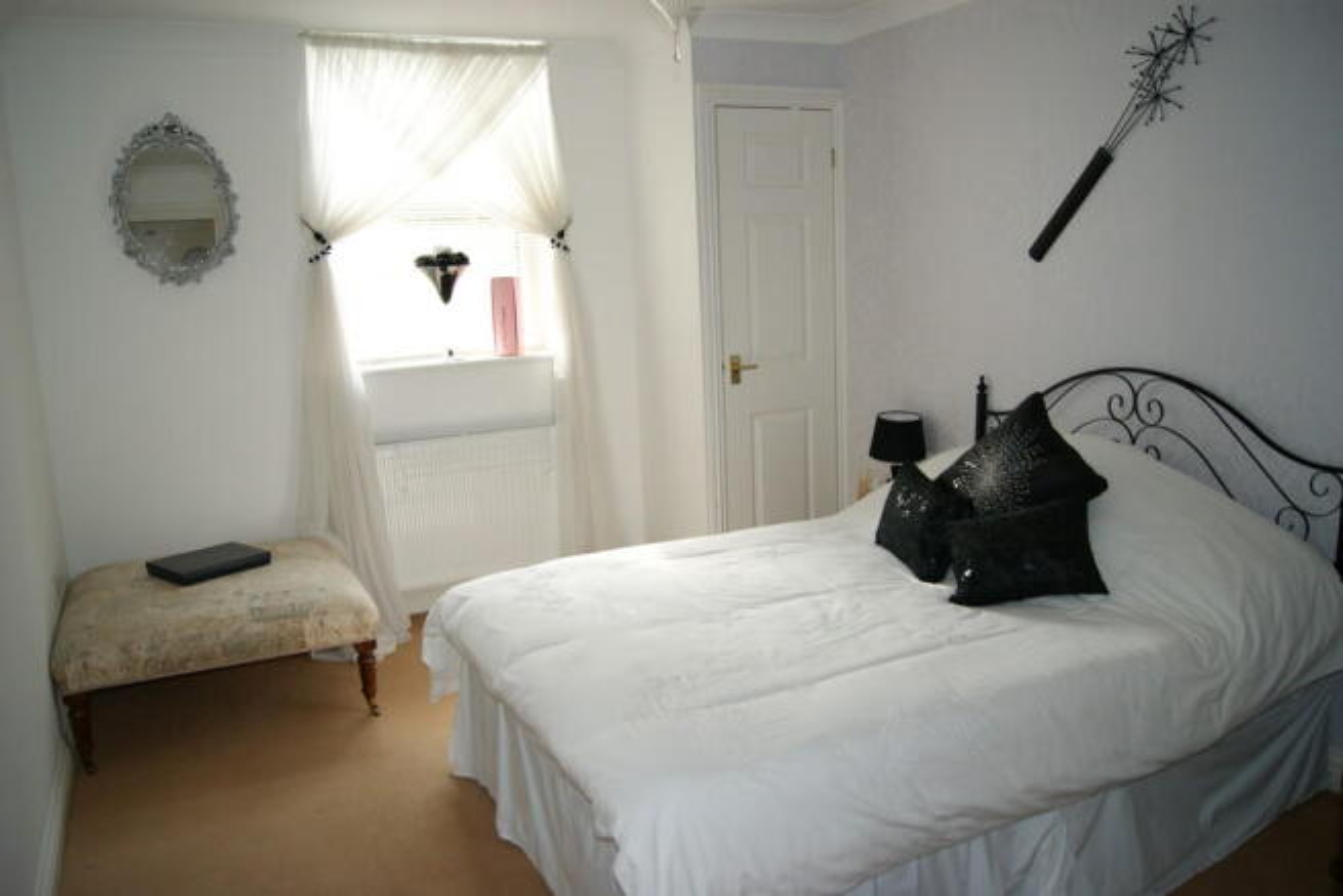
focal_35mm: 27
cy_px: 448
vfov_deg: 48.0
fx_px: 1007
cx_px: 672
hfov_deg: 67.4
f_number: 4.5
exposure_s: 1/80
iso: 250
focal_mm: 18
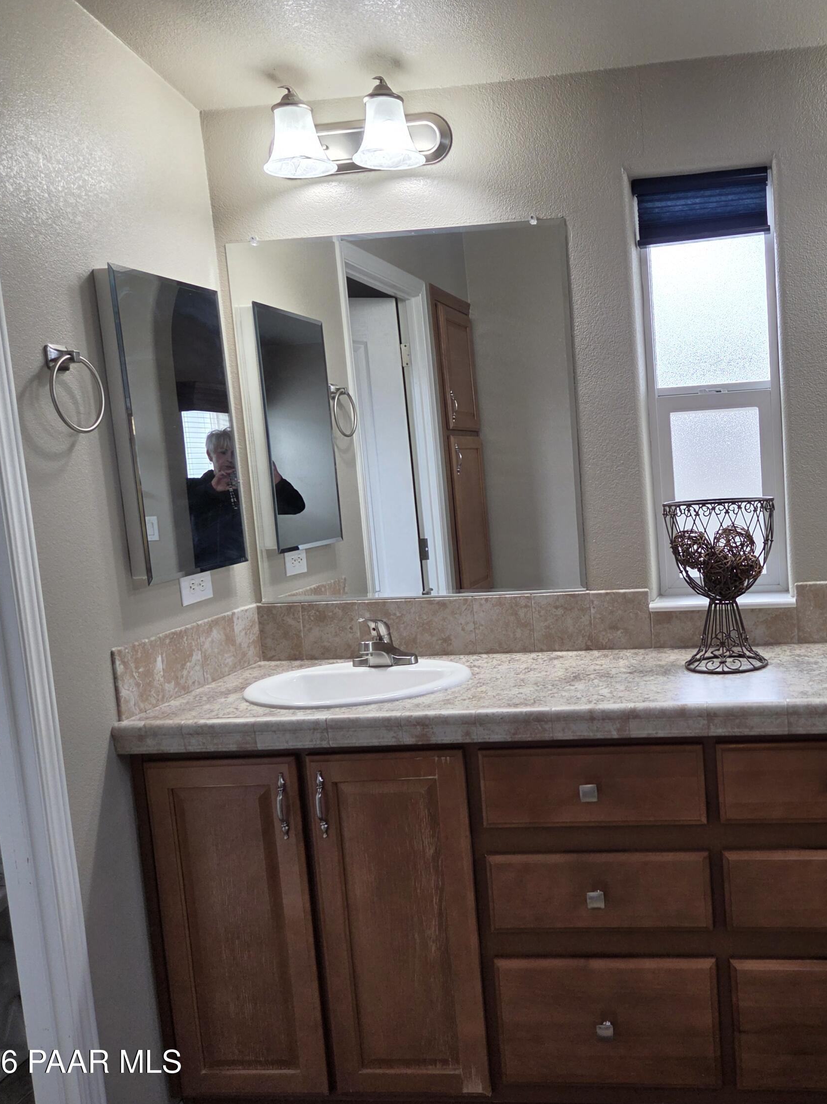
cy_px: 555
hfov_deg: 43.3
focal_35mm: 31
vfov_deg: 58.4
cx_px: 666
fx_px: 988
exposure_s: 1/120
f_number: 1.8
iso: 64
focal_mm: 5.4
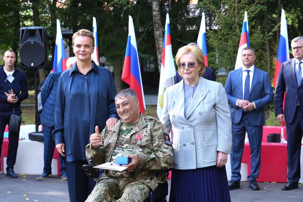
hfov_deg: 23.9
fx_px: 715
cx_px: 152
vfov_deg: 16.1
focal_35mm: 85
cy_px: 101
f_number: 7.1
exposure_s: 1/200
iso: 640
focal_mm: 85
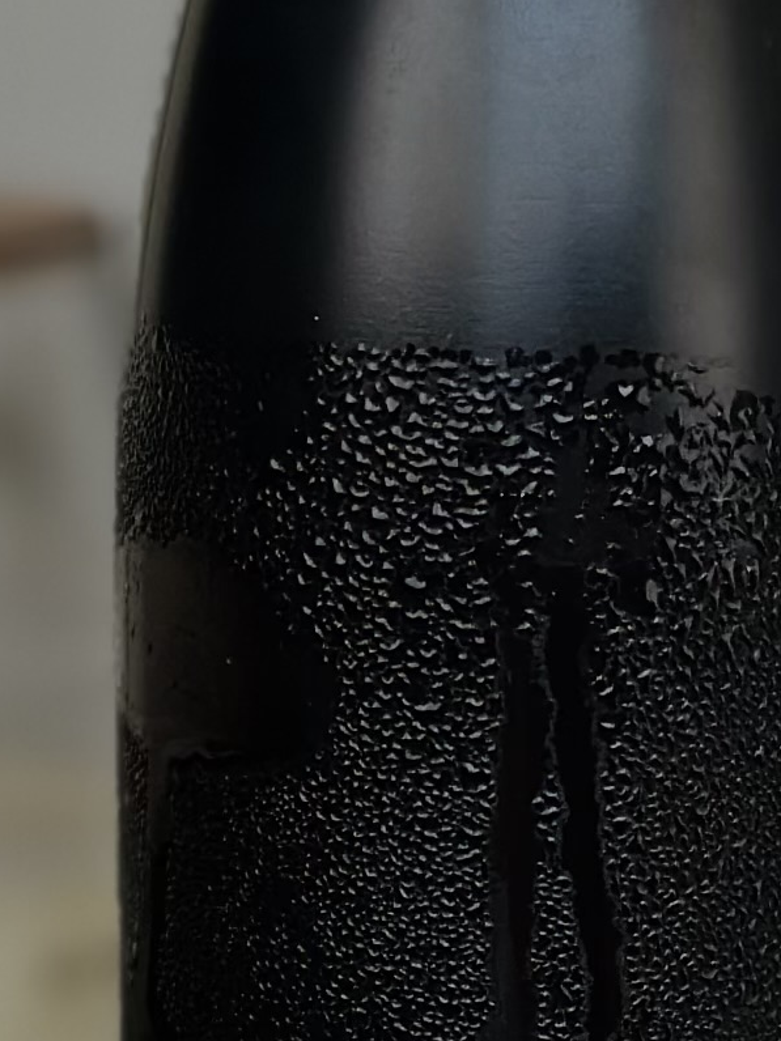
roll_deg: -0.6
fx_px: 7310
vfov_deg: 8.1
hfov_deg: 6.1
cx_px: 269
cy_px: 519
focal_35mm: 243
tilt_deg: -9.1
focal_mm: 6.86
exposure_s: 1/60
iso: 160
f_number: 1.78
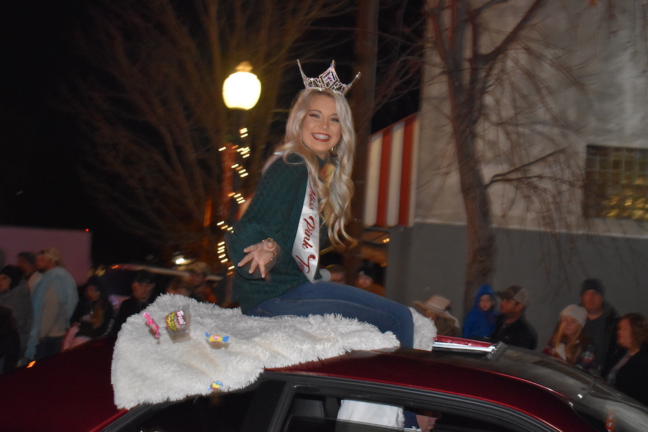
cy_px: 216
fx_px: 972
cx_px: 324
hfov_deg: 36.9
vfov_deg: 25.1
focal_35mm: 54
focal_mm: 36
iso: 2200
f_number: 4.8
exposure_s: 1/60
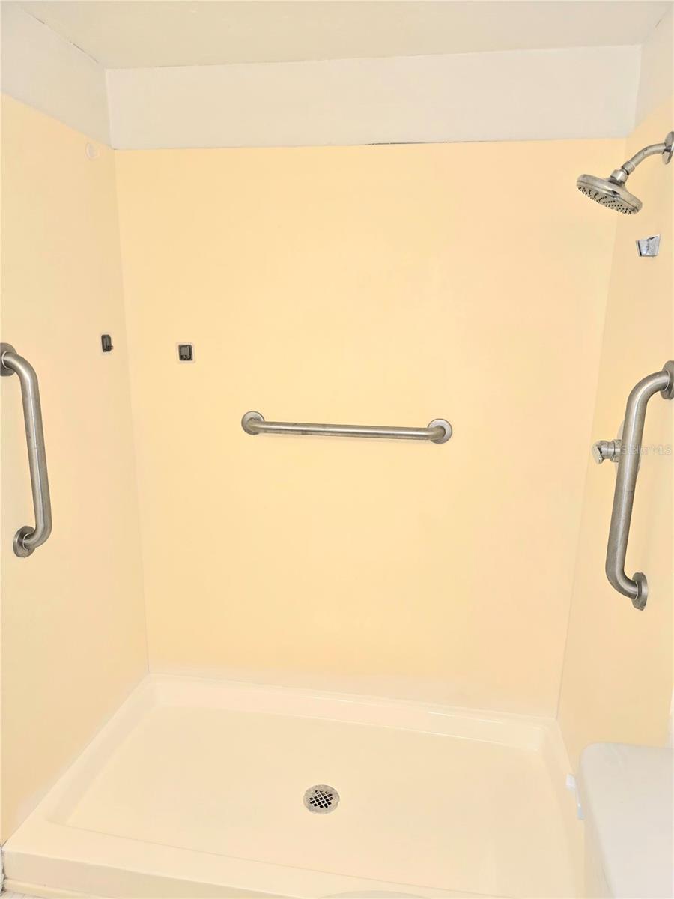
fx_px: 597
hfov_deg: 58.9
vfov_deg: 73.9
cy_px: 450
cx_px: 337
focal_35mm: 23
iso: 50
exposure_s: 1/60.2
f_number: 1.8
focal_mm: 5.4
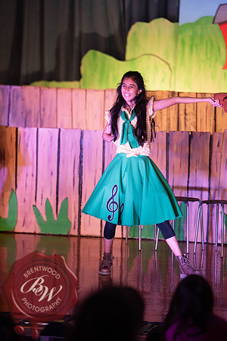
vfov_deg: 11.4
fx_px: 1702
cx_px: 114
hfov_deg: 7.6
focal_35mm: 180
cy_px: 170
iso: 1000
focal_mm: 180
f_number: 2.8
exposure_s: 1/200
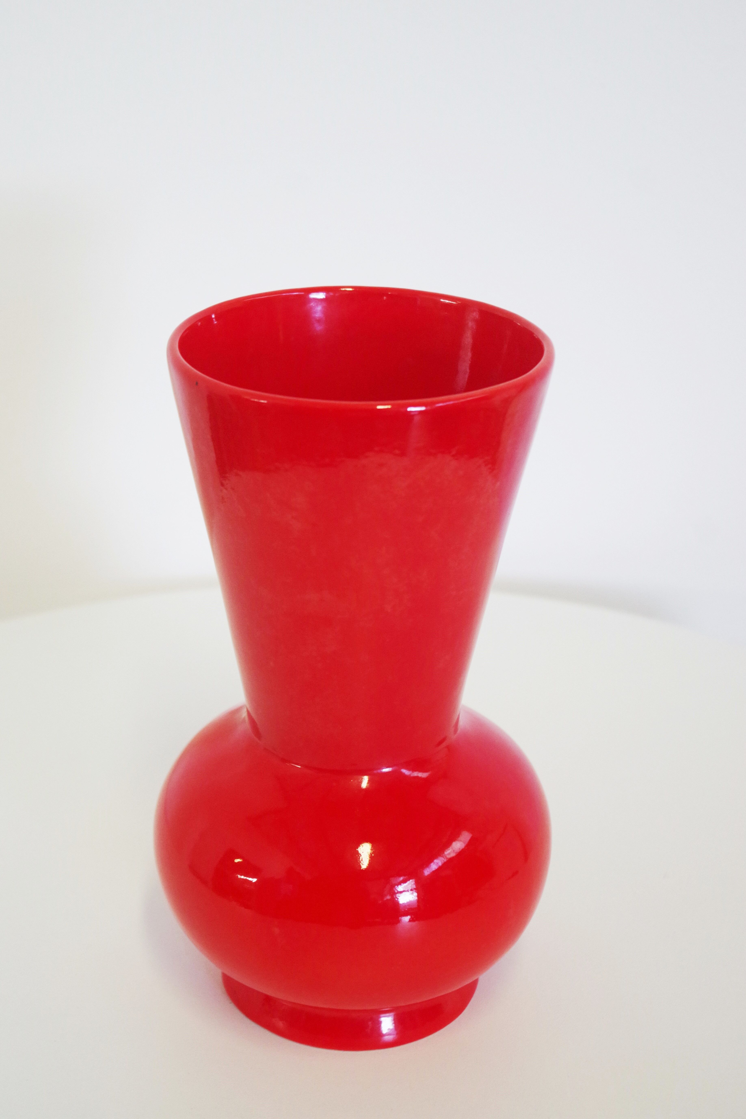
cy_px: 560
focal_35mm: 57
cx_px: 373
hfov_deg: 23.8
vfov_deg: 35.1
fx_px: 1771
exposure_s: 1/160
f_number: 4.5
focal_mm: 37.5
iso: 800
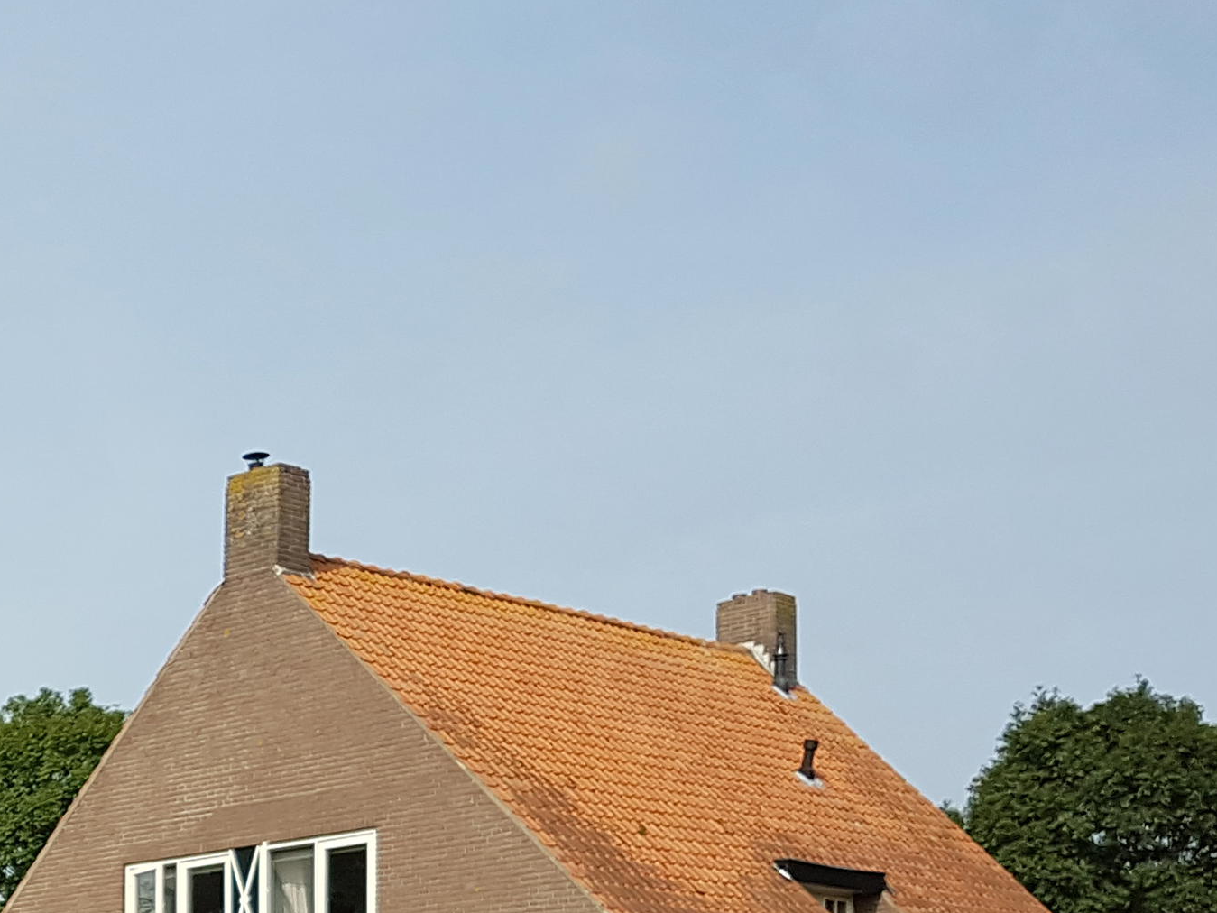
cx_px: -373
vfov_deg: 18.6
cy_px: 1154
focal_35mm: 74
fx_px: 2602
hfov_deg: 23.3
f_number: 1.7
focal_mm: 4.2
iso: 40
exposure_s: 1/2144
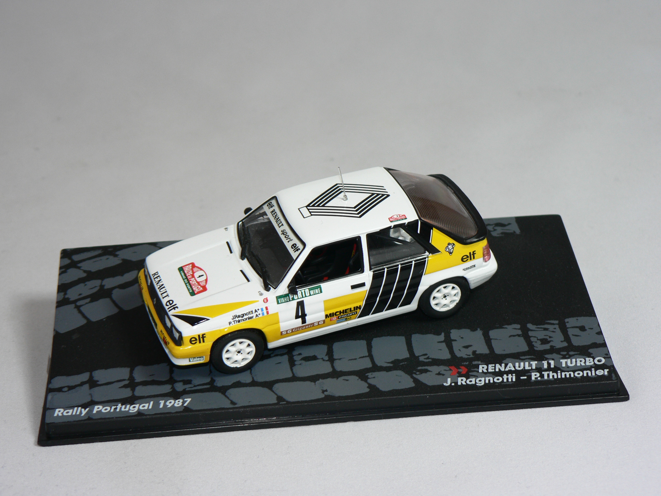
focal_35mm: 87
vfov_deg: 17.0
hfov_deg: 22.5
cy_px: 248
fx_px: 1661
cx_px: 330
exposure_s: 1/60
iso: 80
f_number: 3.2
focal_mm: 14.5
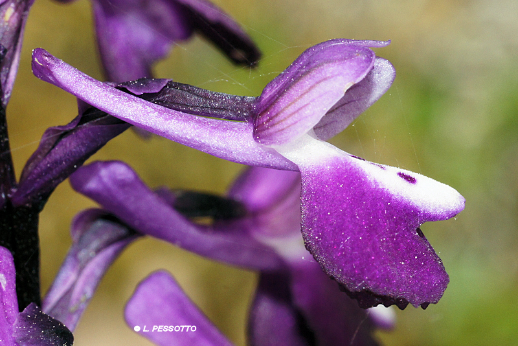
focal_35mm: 135
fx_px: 1943
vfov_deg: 10.2
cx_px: 259
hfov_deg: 15.2
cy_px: 173
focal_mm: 90
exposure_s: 1/125
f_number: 16
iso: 800
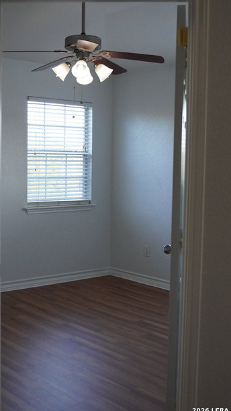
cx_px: 102
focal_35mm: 46
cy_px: 199
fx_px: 501
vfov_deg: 44.6
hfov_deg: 25.9
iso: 2500
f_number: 2.8
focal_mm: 28
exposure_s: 1/640
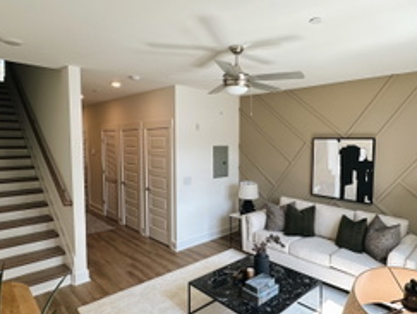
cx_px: 239
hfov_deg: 73.4
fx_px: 277
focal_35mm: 23
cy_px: 160
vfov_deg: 59.0
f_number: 2.2
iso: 50
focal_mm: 2.22
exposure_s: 1/120
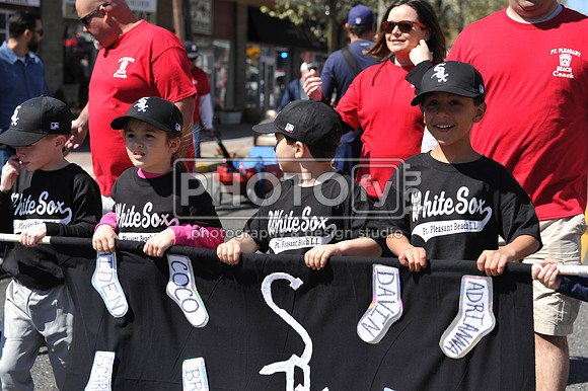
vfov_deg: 19.4
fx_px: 1143
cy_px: 196
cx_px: 294
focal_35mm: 70
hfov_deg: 28.9
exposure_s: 1/800
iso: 200
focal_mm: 70
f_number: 5
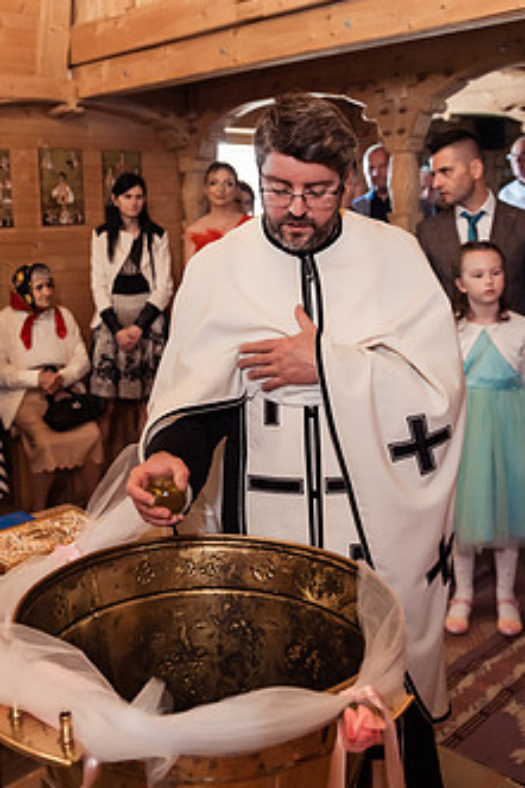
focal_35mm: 42
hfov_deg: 31.8
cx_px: 223
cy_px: 282
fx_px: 920
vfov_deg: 45.9
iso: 1250
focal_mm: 31
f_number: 2.8
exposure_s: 1/125
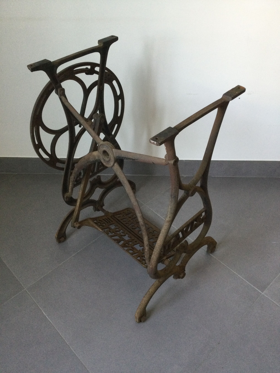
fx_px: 334
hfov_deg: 45.4
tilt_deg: -42.8
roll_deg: +0.4
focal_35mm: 31
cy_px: 186
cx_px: 140
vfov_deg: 58.4
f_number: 2.4
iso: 200
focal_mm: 3.3
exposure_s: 1/33
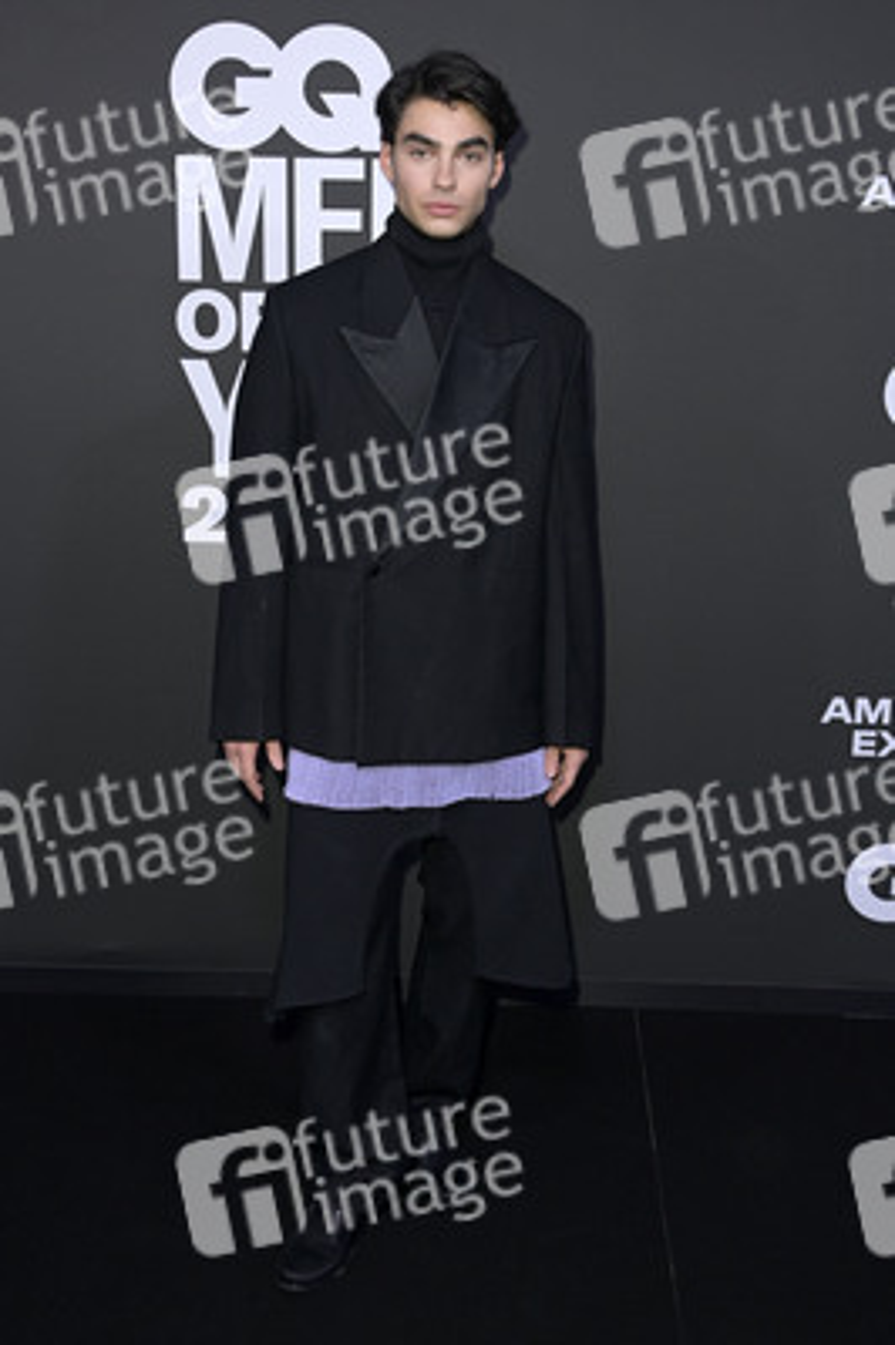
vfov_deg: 48.5
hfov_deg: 33.3
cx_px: 448
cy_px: 672
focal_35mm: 40
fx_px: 1494
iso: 800
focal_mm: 40
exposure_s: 1/250
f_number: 5.6
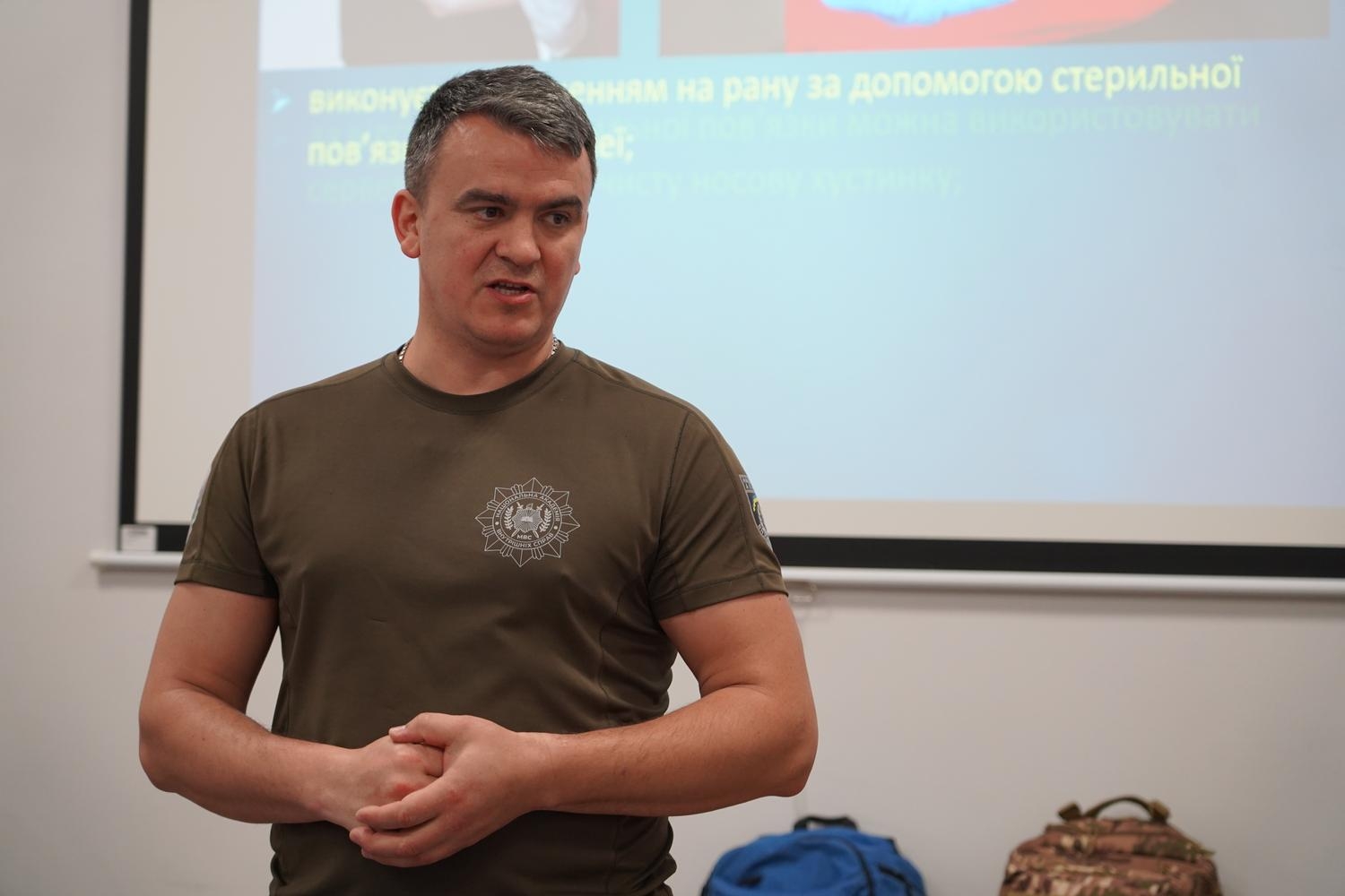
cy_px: 448
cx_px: 672
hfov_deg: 26.0
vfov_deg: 17.5
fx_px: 2914
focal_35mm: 78
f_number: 4
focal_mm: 78
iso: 2000
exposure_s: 1/160
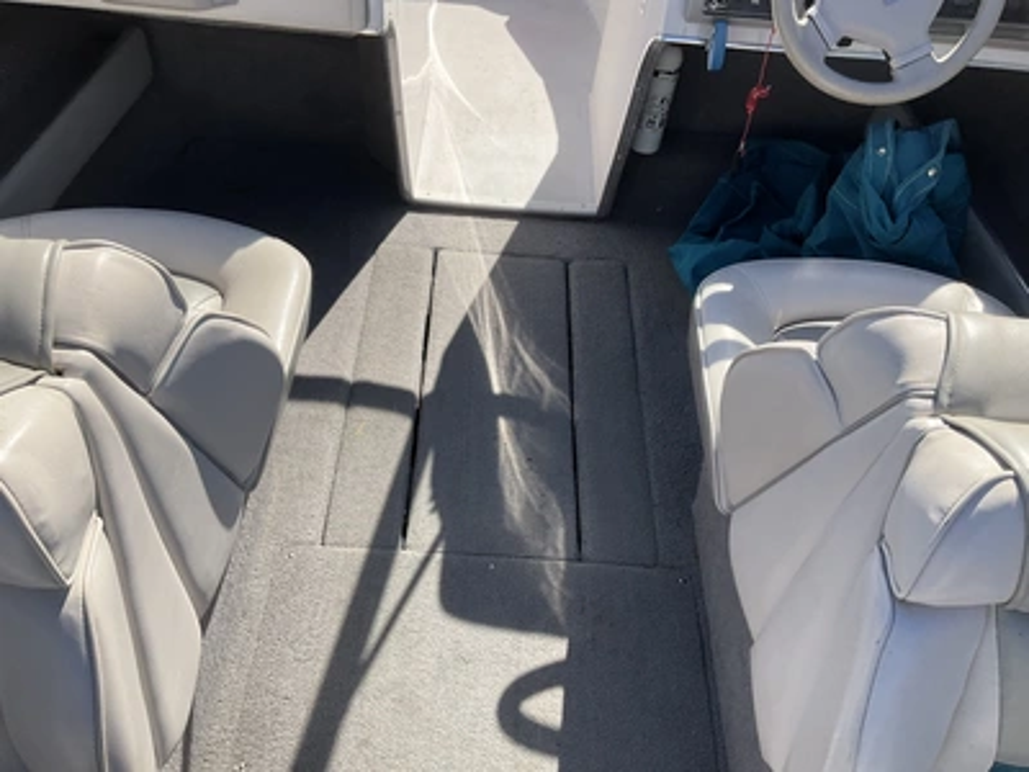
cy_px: 386
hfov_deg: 61.7
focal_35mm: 29
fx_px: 862
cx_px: 514
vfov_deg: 48.2
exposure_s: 1/1250
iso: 25
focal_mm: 3
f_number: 1.8
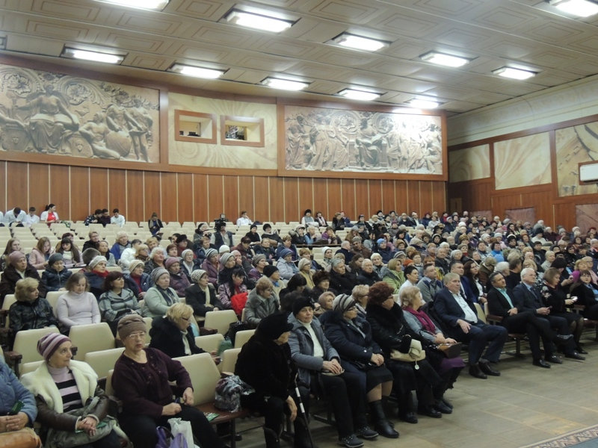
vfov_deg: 42.9
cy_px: 224
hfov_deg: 55.4
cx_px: 299
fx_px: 570
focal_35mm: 33
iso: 720
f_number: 3.2
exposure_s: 1/13
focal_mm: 5.8
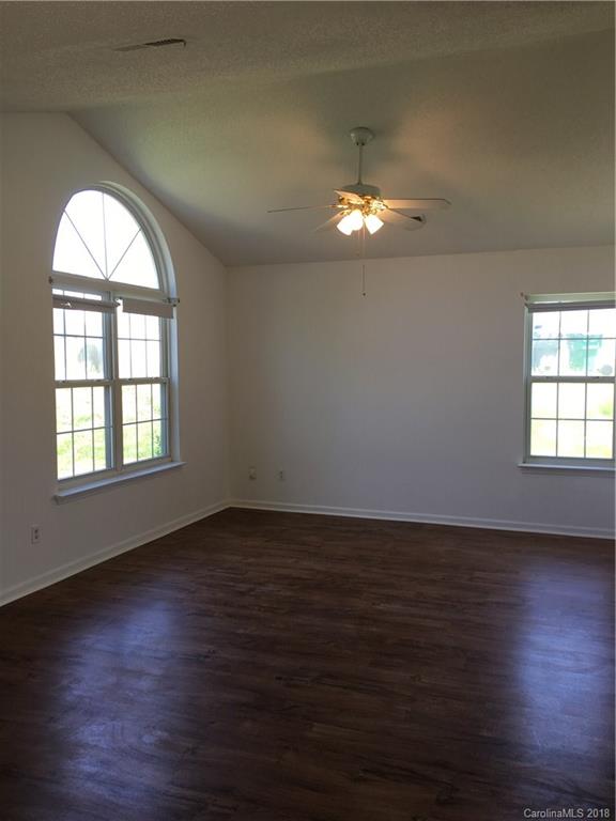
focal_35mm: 29
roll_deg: -0.5
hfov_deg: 48.2
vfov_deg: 61.7
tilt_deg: -4.3
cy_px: 410
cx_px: 308
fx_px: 688
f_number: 2.2
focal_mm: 4.15
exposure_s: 1/60
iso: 25
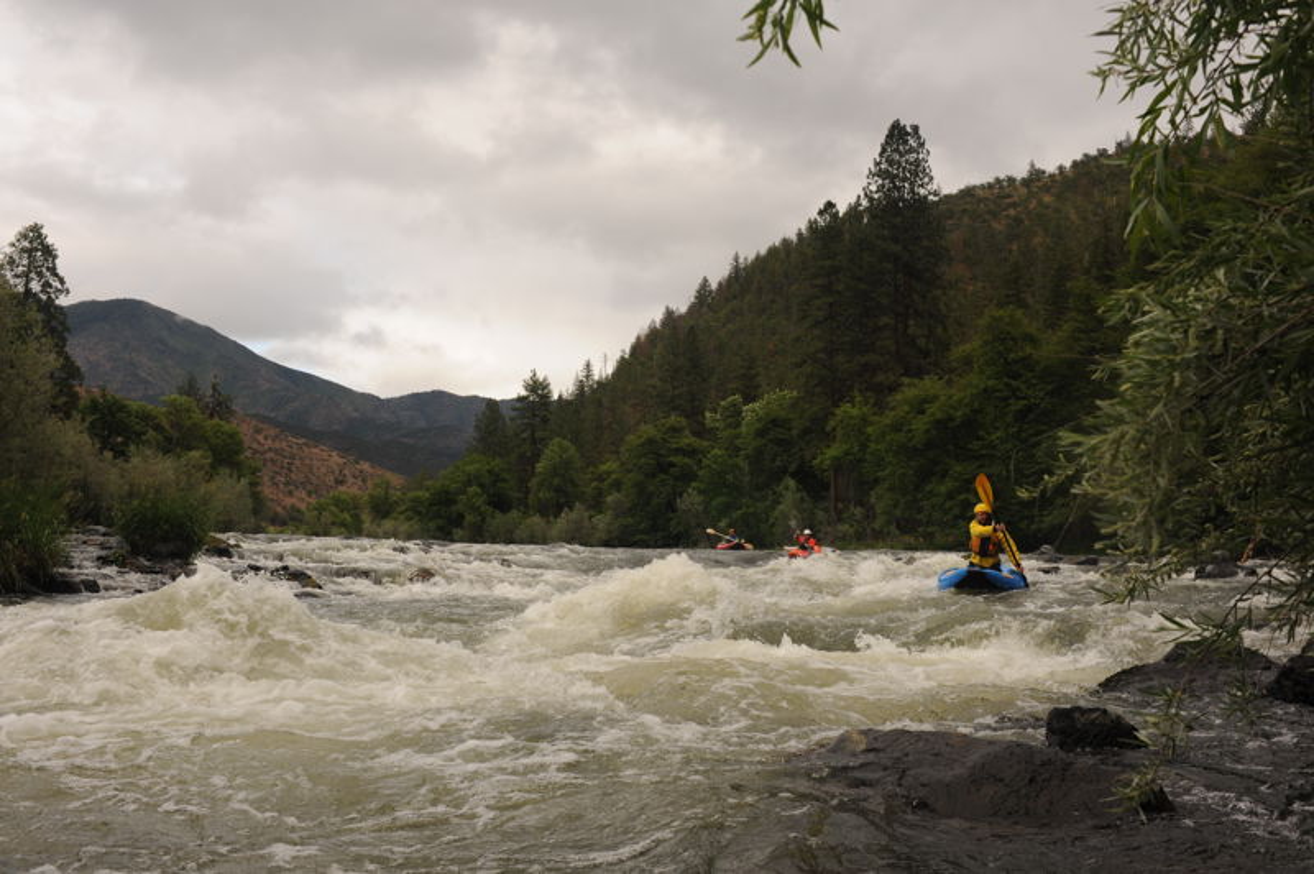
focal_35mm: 35
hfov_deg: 54.5
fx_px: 1276
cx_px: 657
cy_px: 437
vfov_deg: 37.8
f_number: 10
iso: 250
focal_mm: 35
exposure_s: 1/250
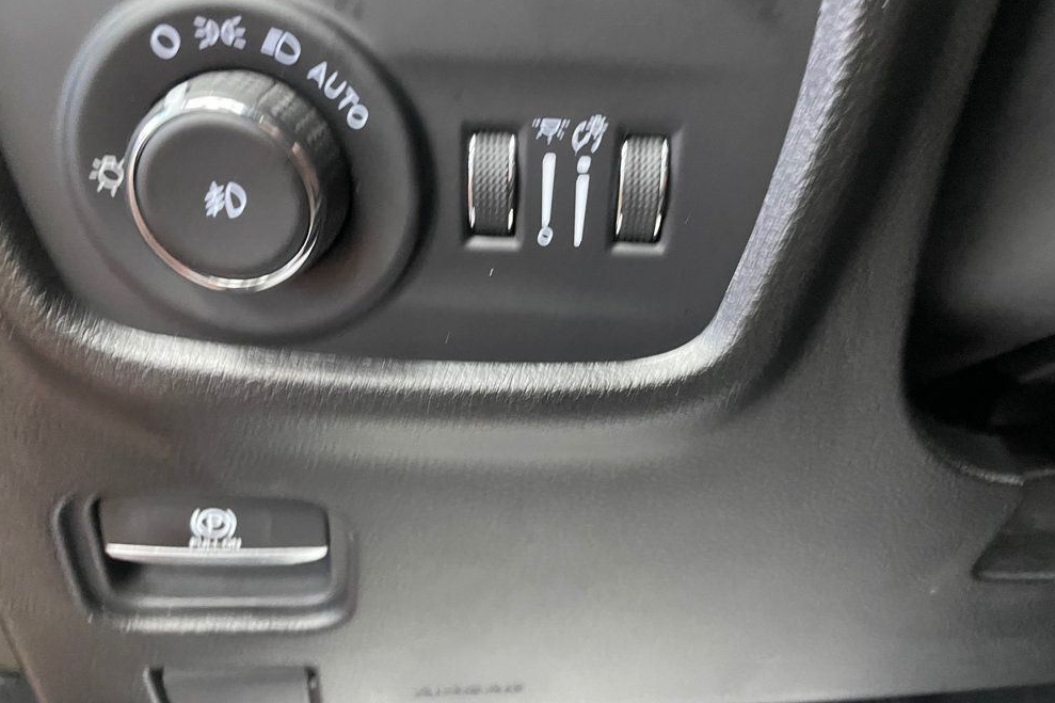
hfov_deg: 65.5
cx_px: 524
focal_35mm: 28
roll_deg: -1.4
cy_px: 379
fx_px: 820
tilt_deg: -6.5
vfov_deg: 46.3
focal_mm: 4.2
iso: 640
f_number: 1.6
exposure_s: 1/30
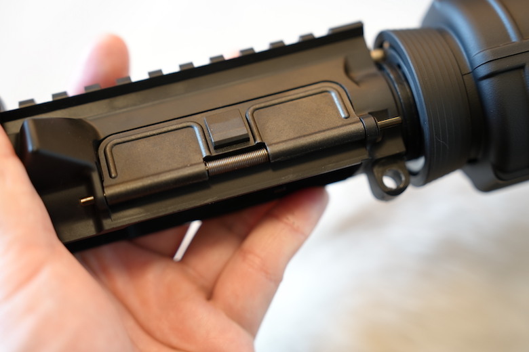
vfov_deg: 23.8
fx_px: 838
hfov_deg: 35.1
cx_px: 264
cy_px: 176
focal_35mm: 57
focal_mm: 57
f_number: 2.8
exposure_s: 1/5
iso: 200
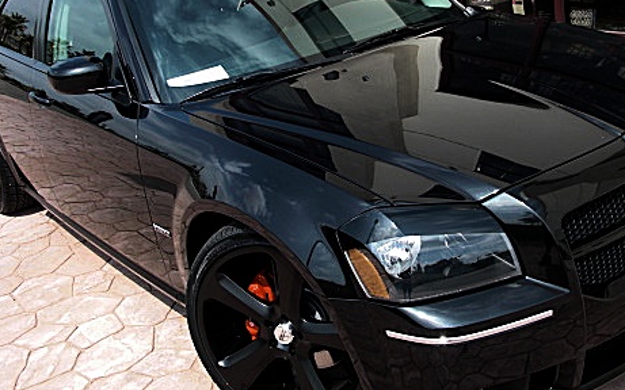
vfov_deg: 24.3
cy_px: 123
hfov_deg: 38.1
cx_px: 363
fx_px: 903
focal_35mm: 53
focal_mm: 6.3
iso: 50
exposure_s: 1/500
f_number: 2.8
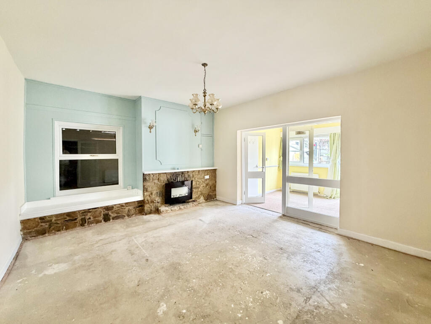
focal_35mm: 14
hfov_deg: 102.1
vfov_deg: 85.7
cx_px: 216
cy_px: 162
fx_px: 174
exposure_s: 1/60
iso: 320
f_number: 2.2
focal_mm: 2.22
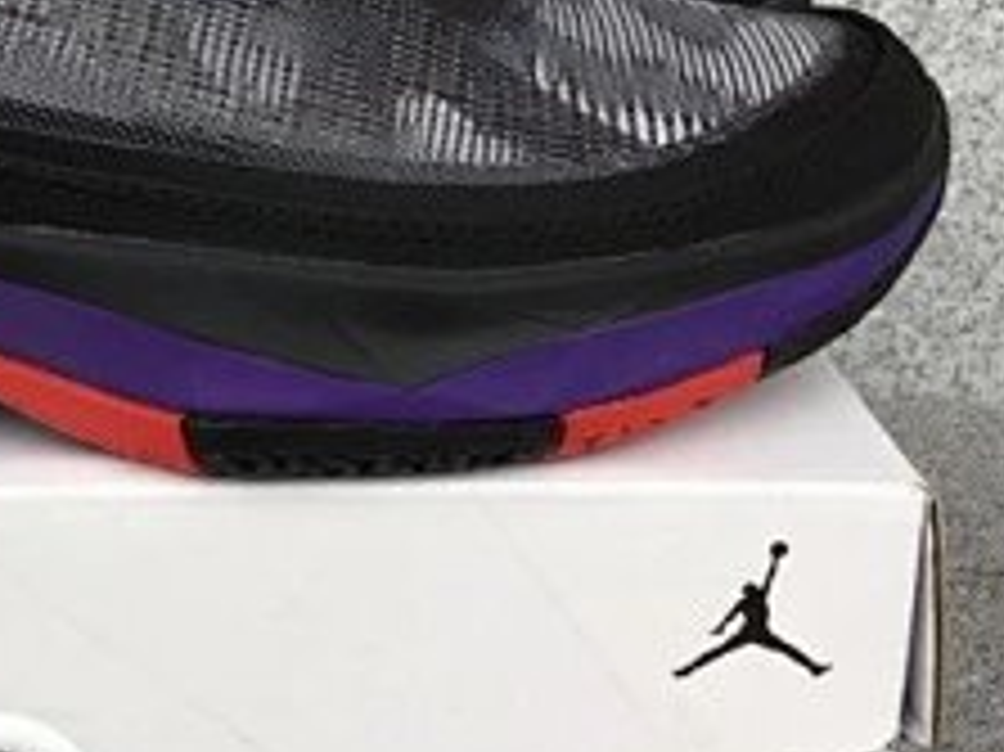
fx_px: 2580
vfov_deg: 16.5
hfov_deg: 21.3
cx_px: 5
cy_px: 239
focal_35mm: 89
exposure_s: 1/123
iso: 25
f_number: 2.4
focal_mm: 3.3
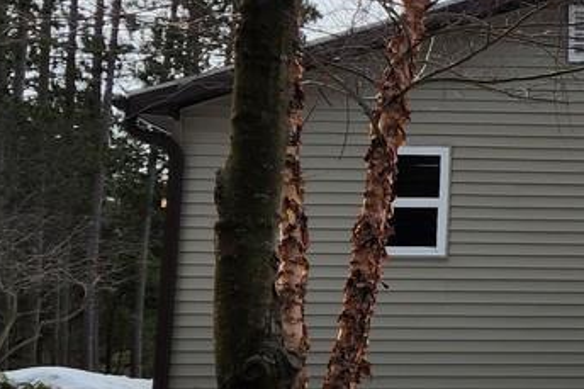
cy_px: 173
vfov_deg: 15.3
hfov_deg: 20.6
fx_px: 1443
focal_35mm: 89
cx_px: 791
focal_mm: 5.4
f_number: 1.8
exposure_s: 1/2391
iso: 20
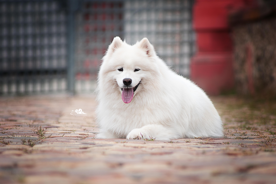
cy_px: 92
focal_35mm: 315
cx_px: 138
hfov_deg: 6.5
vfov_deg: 4.4
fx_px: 2415
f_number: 5
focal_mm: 210
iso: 320
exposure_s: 1/500
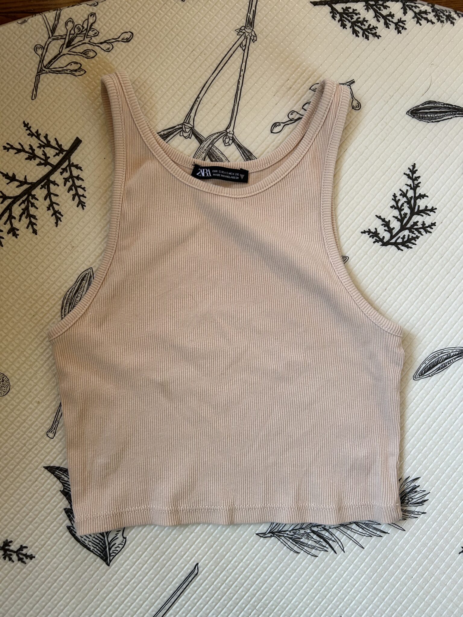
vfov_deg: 67.3
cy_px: 308
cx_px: 232
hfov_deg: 53.1
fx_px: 464
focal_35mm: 26
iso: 125
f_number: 1.5
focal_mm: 5.7
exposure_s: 1/95
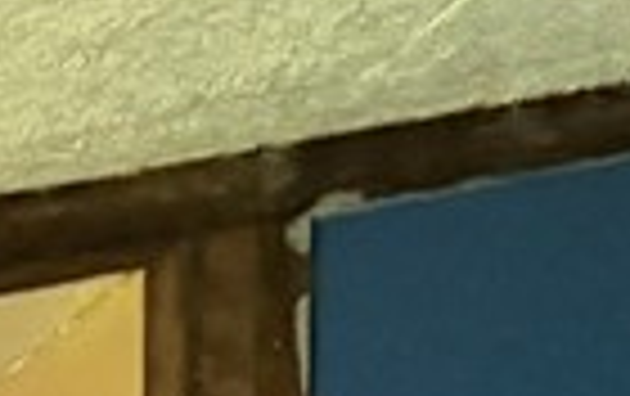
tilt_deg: -10.0
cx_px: -914
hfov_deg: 9.8
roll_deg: +0.1
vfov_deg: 5.8
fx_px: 3199
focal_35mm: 186
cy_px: 1688
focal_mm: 6.76
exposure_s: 1/60
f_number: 1.78
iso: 800
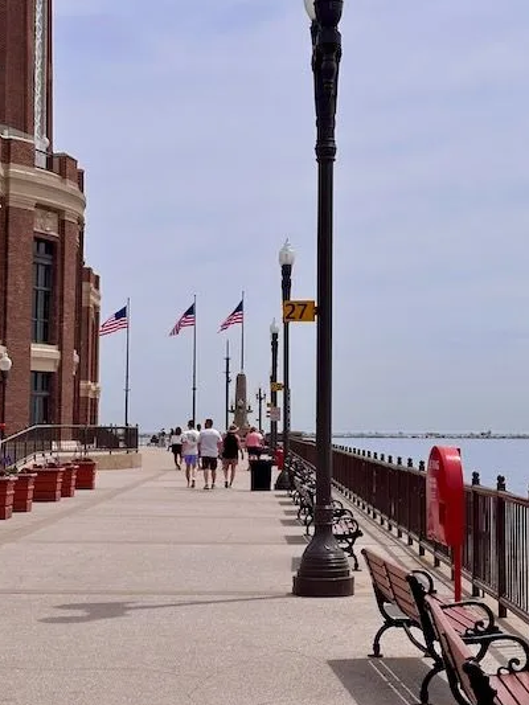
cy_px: 307
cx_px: 296
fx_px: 1466
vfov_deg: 27.0
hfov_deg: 20.4
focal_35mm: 72
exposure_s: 1/10870
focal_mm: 6.86
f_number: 1.78
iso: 64
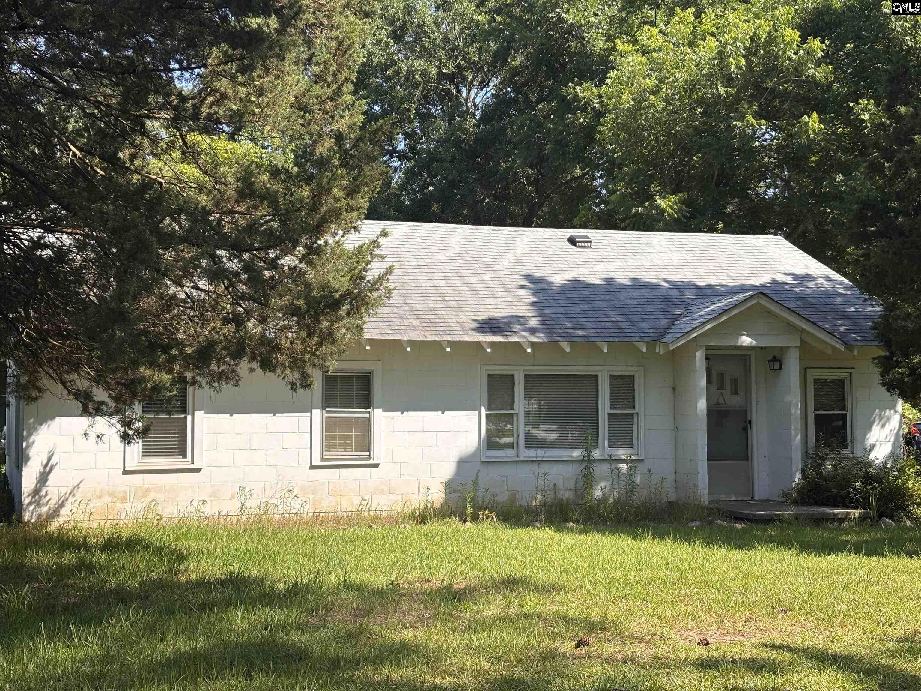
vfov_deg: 28.0
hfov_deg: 36.8
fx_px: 1384
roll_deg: -0.1
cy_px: 346
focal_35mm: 52
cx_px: 460
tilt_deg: +2.1
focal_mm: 5.96
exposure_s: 1/1263
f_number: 1.6
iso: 32
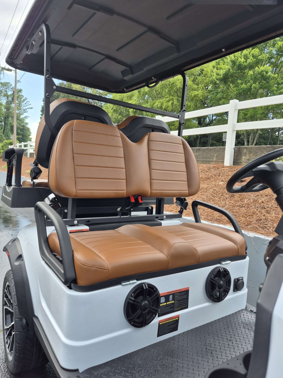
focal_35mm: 23
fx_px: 251
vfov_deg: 73.9
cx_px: 142
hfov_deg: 58.9
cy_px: 189
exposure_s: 1/448
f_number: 1.8
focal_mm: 5.4
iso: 25
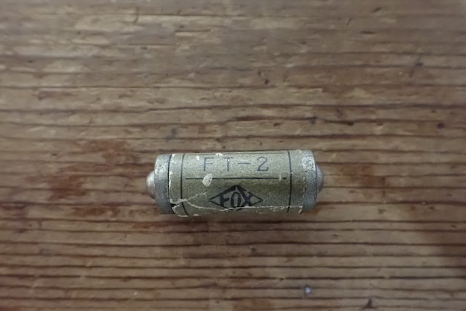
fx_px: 414
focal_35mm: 32
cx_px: 231
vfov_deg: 41.0
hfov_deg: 58.7
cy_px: 179
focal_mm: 5.4
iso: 1600
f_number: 2.3
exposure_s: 1/40
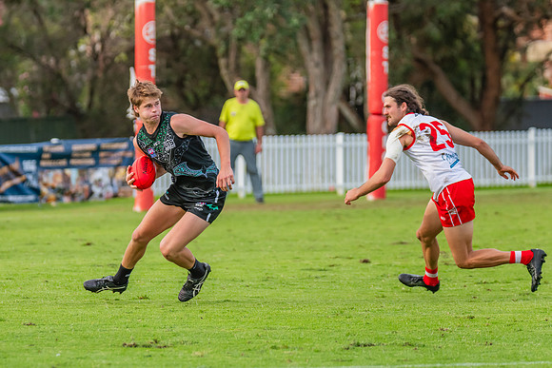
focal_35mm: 348
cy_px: 155
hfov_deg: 5.9
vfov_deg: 4.0
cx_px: 177
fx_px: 5332
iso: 800
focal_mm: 250
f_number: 5
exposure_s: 1/1600
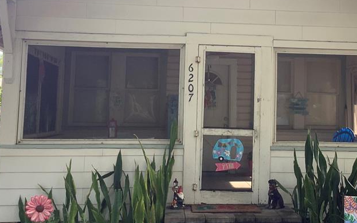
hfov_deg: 37.3
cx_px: 225
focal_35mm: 54
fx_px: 525
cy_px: 75
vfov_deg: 23.9
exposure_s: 1/120
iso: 50
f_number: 2.4
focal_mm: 3.3
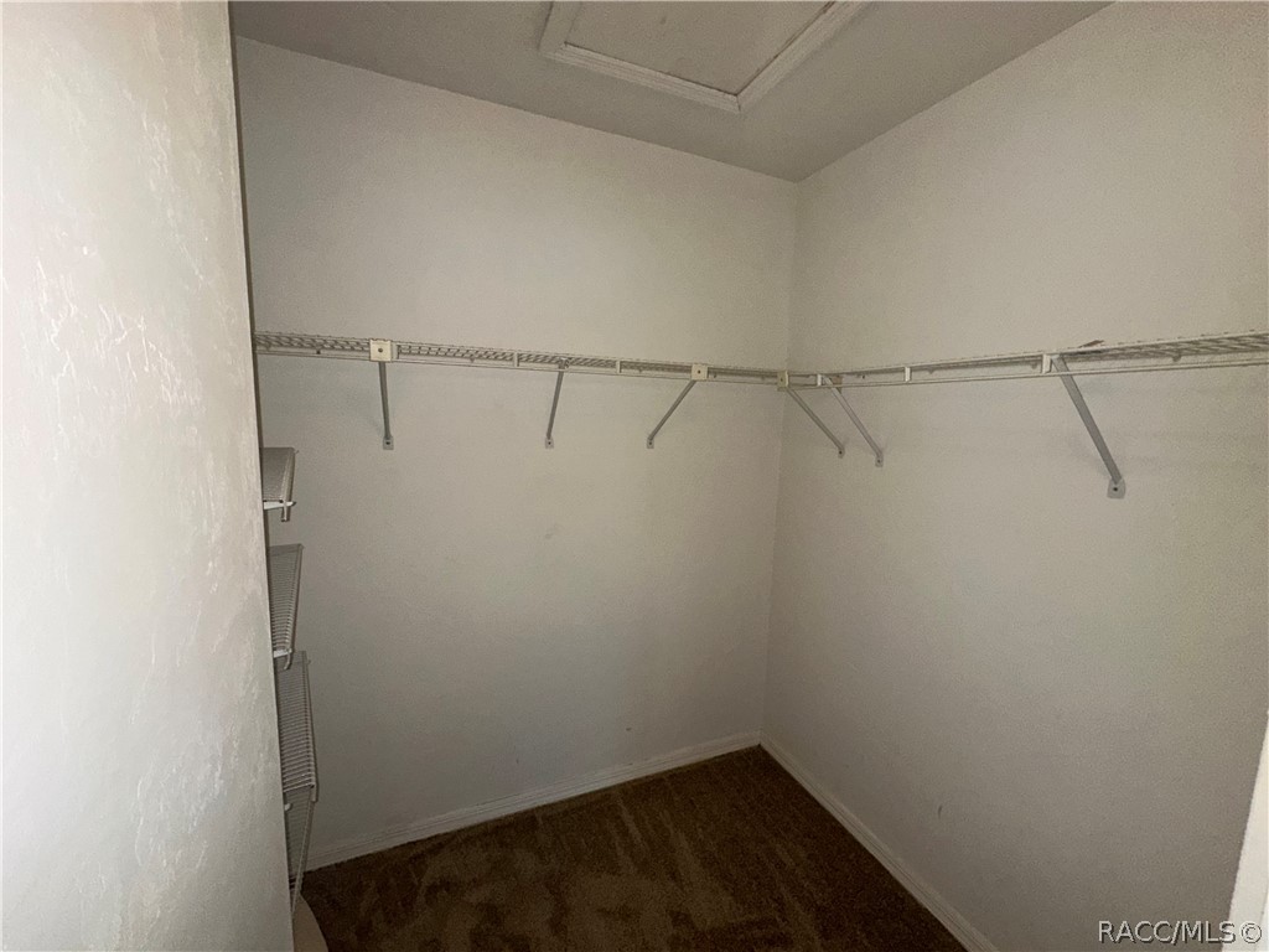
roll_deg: -1.1
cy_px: 476
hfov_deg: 102.1
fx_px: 513
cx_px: 634
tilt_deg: -6.9
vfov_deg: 85.7
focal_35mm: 14
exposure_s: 1/60
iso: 125
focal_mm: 2.22
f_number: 2.2
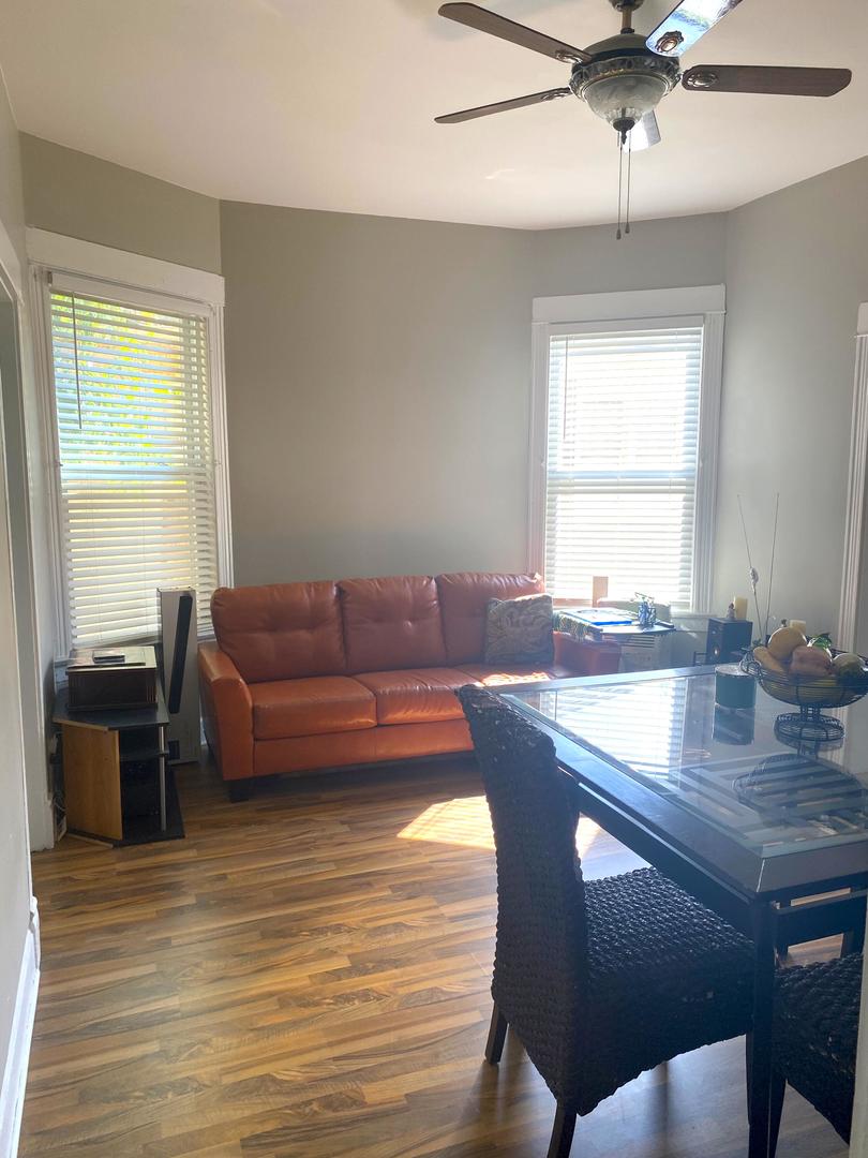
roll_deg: +0.5
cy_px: 579
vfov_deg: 67.3
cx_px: 434
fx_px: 869
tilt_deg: -7.3
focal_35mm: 26
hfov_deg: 53.1
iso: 50
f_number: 1.8
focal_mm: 4.25
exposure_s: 1/122
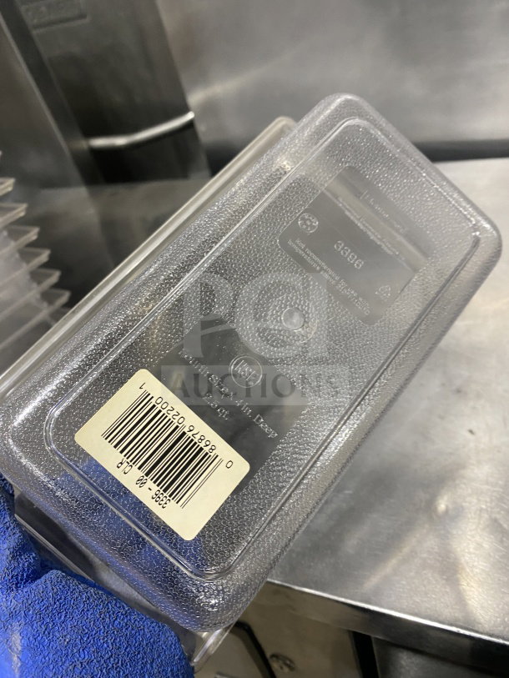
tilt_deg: -36.2
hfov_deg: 53.1
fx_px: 510
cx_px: 254
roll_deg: +16.0
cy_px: 339
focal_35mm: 26
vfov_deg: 67.3
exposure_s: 1/60
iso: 160
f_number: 1.8
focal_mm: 4.25
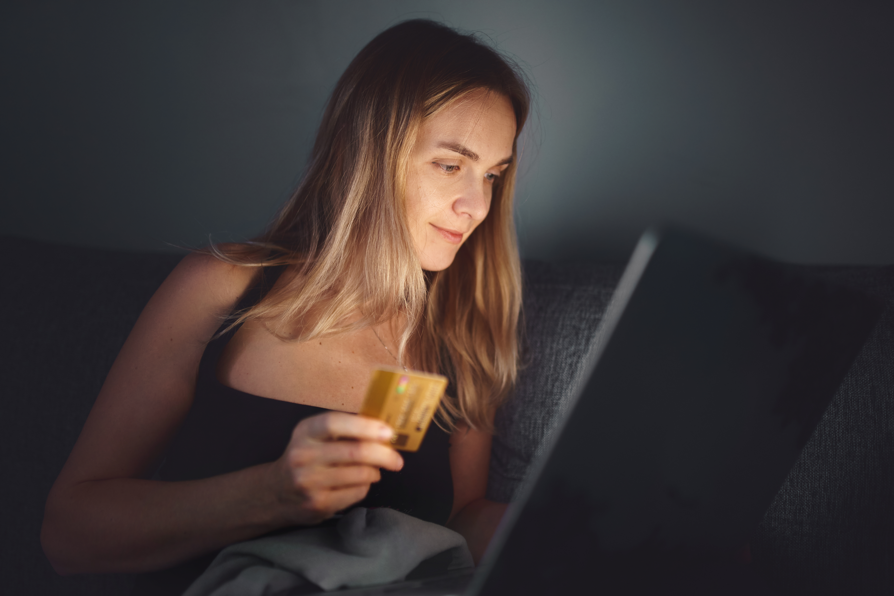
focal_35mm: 35
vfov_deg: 37.9
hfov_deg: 54.4
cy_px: 298
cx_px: 447
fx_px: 869
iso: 800
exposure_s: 1/20
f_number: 1.4
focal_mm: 35
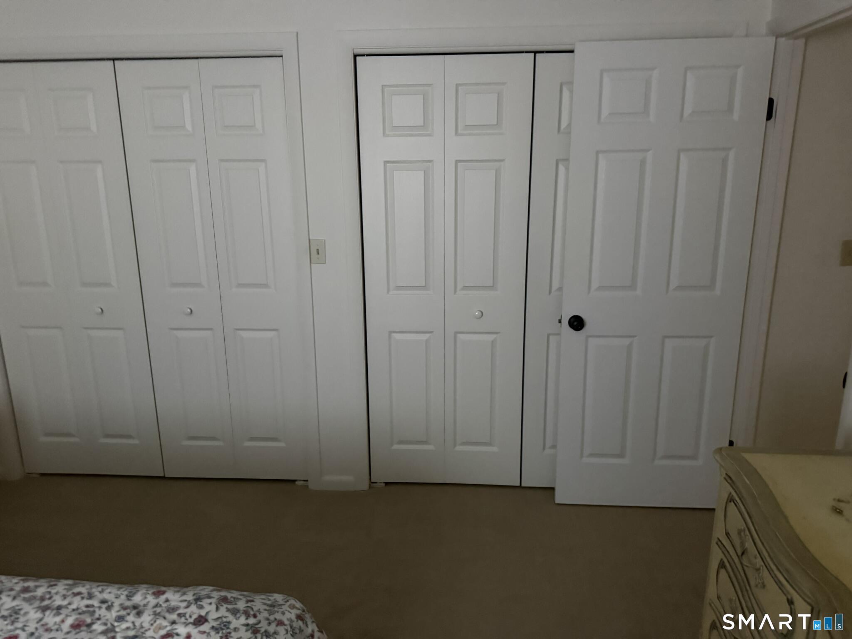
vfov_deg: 56.8
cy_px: 320
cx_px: 426
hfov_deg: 71.6
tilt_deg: -11.7
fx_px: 591
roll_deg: -2.5
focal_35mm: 24
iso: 1000
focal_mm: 6.76
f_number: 1.78
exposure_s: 1/31
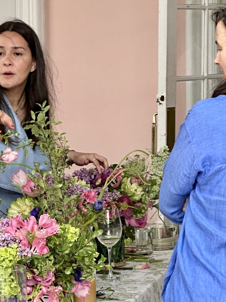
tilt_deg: -6.1
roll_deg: +0.4
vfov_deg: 11.2
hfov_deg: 8.3
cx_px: 11
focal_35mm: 177
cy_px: 203
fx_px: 1541
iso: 50
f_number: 2.8
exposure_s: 1/99
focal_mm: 9
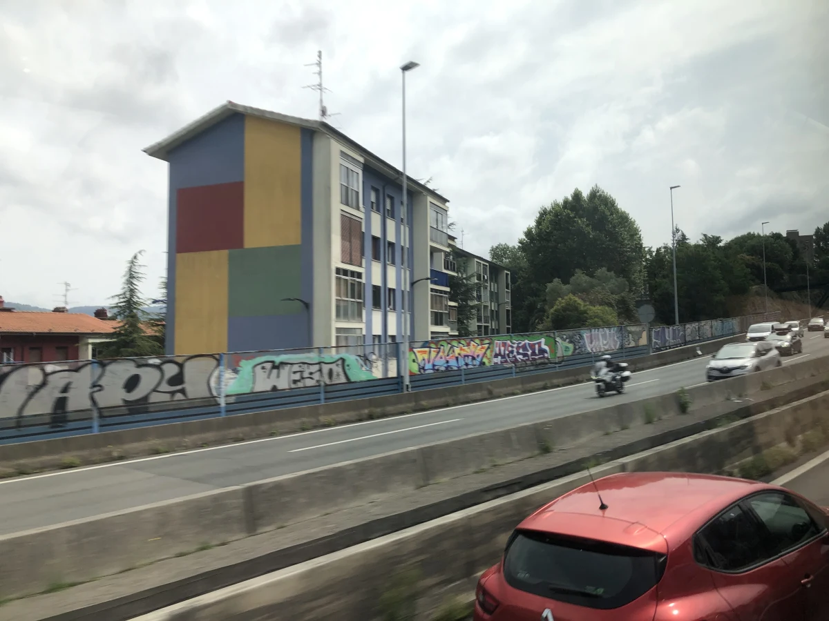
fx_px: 671
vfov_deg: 49.7
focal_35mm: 28
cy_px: 310
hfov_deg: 63.4
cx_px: 414
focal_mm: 4
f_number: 1.8
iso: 20
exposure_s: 1/161
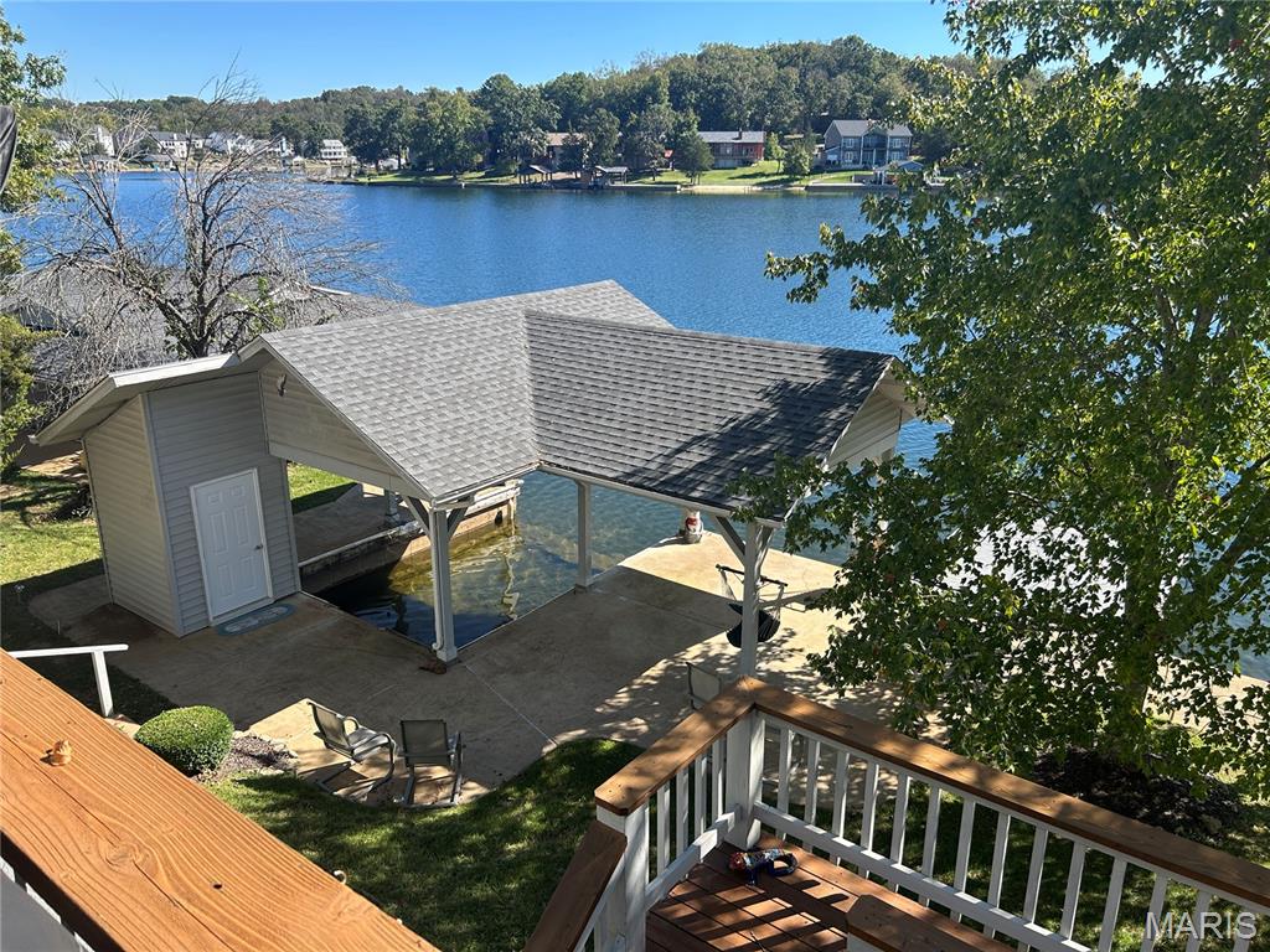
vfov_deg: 53.1
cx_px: 635
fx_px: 954
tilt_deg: -18.3
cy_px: 476
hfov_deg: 67.3
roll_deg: -0.4
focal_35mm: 26
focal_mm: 5.7
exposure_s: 1/1412
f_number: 1.5
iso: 50
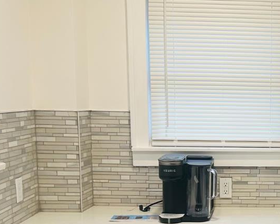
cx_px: 277
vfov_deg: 21.3
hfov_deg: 25.5
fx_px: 588
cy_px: 185
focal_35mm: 71
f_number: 1.5
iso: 64
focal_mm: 5.7
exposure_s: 1/62
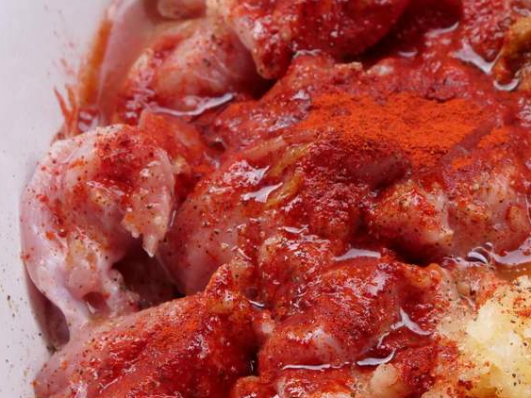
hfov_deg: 12.0
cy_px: 348
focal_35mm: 162
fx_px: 2485
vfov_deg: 9.1
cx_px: 548
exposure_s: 1/100
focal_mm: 38
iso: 1600
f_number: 8
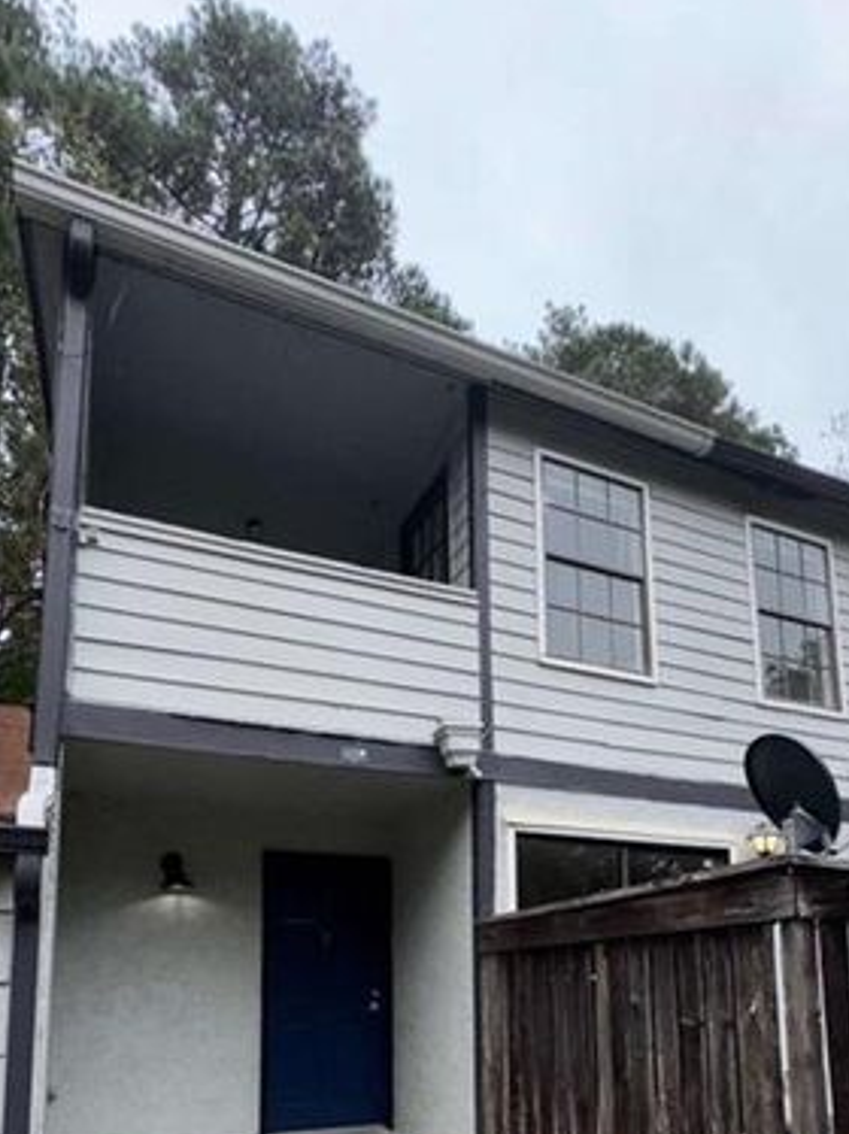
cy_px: 881
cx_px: 464
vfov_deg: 64.3
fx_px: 818
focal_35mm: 25
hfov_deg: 54.7
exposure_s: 1/294
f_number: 2.2
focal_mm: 2.22
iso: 32
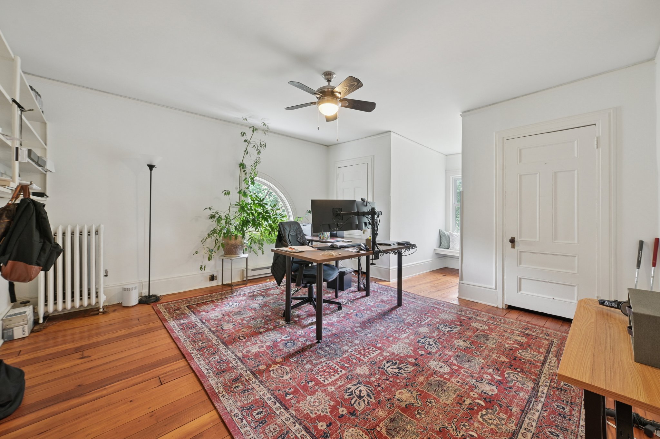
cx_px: 330
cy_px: 220
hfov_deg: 104.3
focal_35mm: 14
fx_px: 256
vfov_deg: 81.1
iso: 800
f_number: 8
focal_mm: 14
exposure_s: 1/6
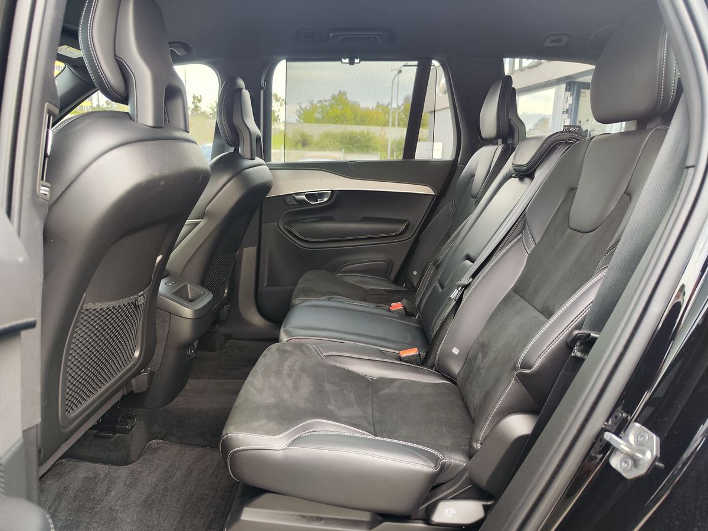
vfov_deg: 58.9
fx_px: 470
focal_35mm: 23
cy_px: 266
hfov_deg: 73.9
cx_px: 354
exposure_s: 1/100
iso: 78
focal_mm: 7.01
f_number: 1.69
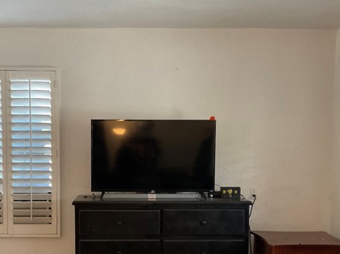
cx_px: 126
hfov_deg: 42.6
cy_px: 179
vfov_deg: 32.4
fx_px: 432
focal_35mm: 44
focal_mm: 3
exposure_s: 1/40
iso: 200
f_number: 1.8
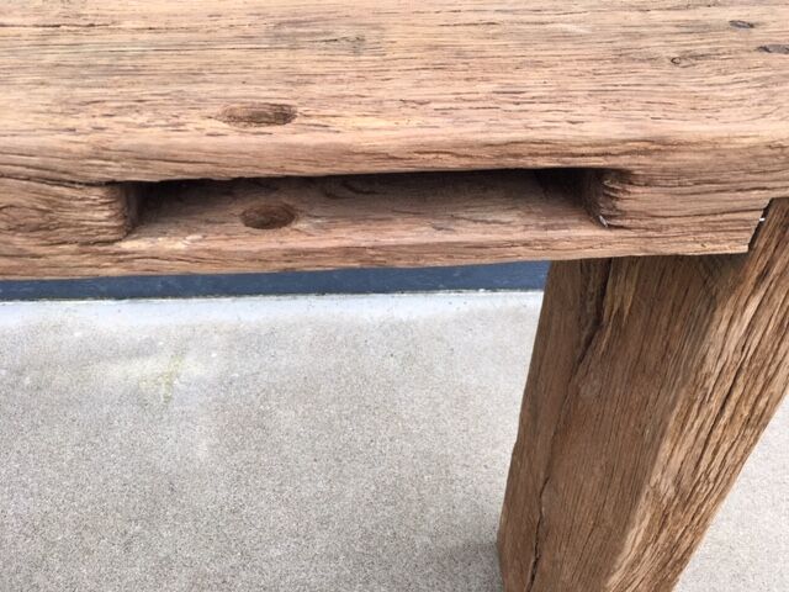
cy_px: 296
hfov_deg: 61.7
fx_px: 661
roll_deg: -2.5
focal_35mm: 29
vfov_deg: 48.2
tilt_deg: -39.3
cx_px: 394
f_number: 2.2
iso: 32
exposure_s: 1/100
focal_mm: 4.15
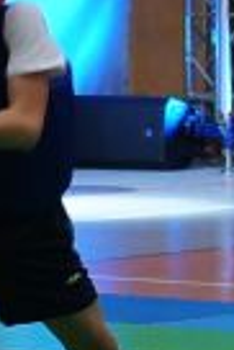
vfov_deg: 10.7
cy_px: 212
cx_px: 247
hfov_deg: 7.1
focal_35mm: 193
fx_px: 1875
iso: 100
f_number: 3.2
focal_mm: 35
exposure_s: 1/60
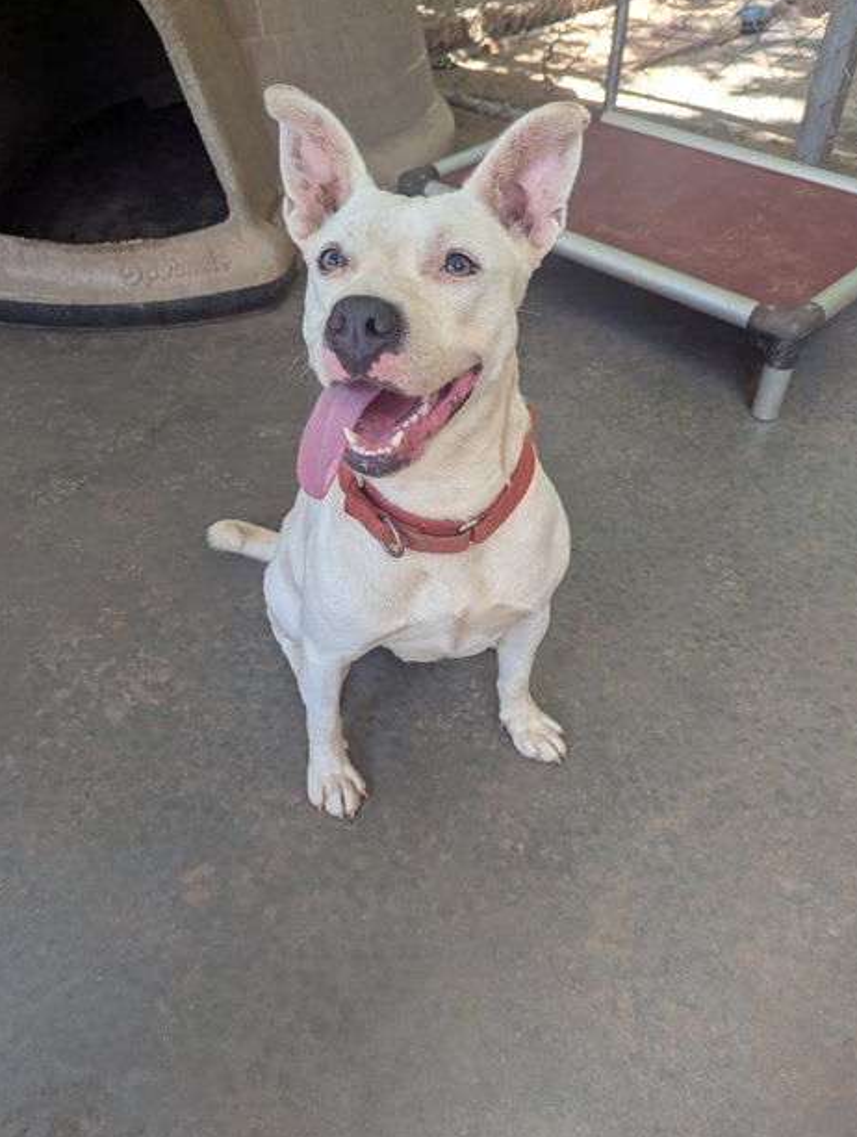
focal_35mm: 26
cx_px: 428
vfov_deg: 67.2
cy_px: 603
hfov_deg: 53.2
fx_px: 856
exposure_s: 1/1451
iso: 889
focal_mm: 6.81
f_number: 1.85
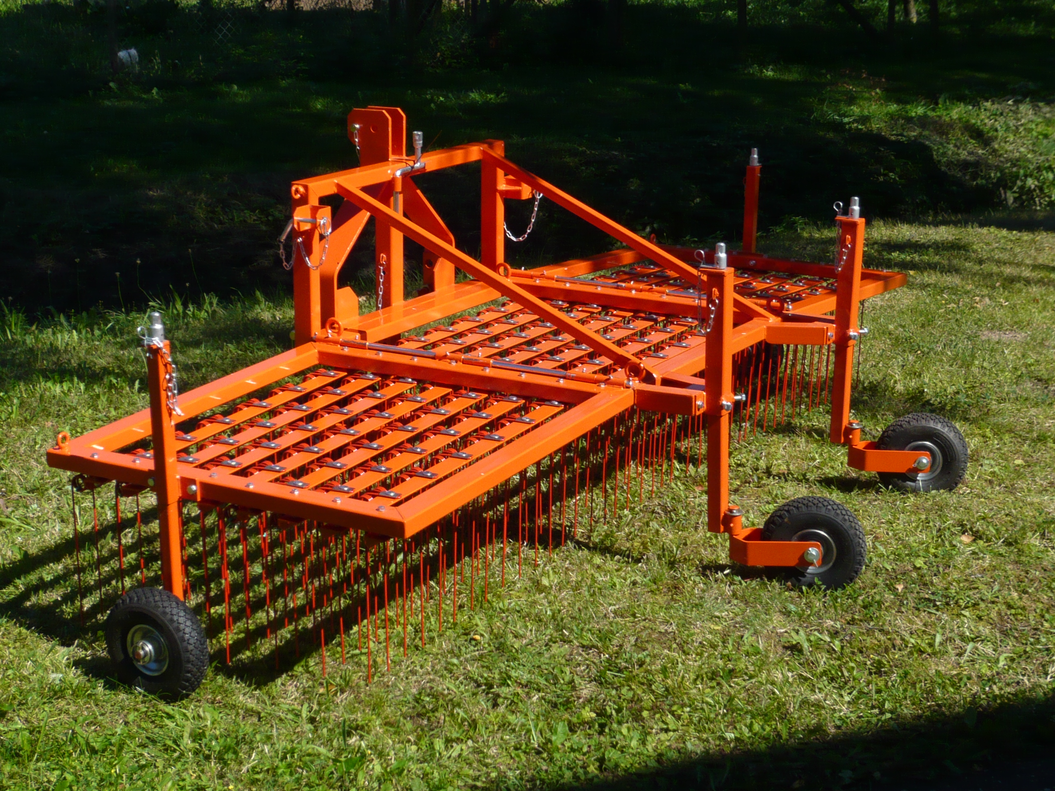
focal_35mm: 62
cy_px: 396
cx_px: 528
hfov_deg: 31.2
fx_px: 1890
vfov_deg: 23.7
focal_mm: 7.9
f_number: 10
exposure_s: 1/125
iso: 100
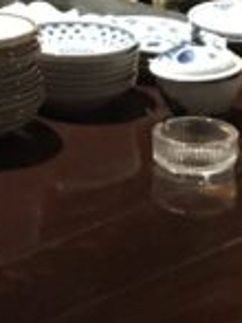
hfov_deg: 7.3
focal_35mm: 202
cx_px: -15
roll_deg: +0.2
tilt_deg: -8.8
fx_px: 1886
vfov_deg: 9.4
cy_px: -211
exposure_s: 1/15
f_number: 2.2
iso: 500
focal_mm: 4.15
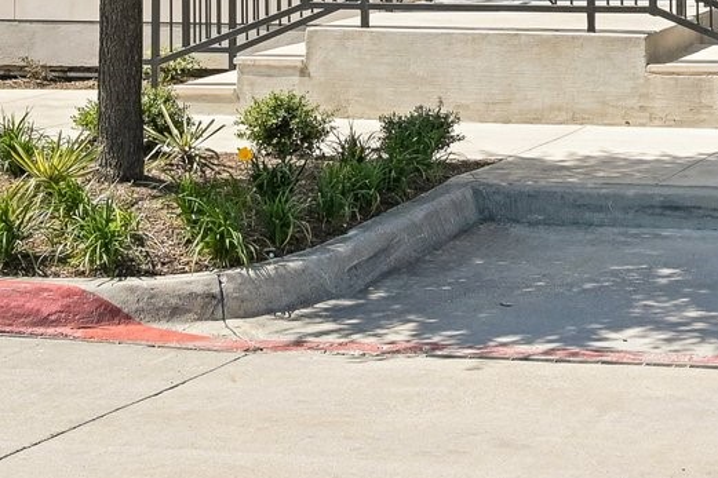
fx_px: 2353
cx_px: 584
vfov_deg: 11.0
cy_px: -302
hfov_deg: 17.2
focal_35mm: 118
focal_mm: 30
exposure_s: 1/1000
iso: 400
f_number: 8
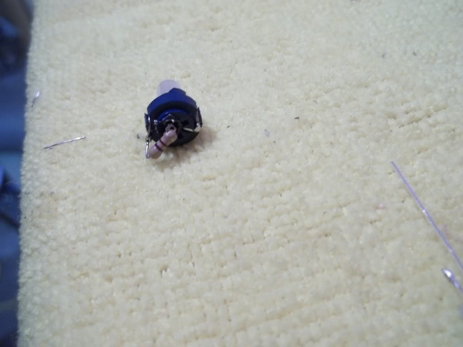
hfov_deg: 55.4
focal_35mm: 33
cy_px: 174
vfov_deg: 42.9
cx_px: 232
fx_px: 441
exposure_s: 1/13
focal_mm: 5.9
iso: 160
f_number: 3.3
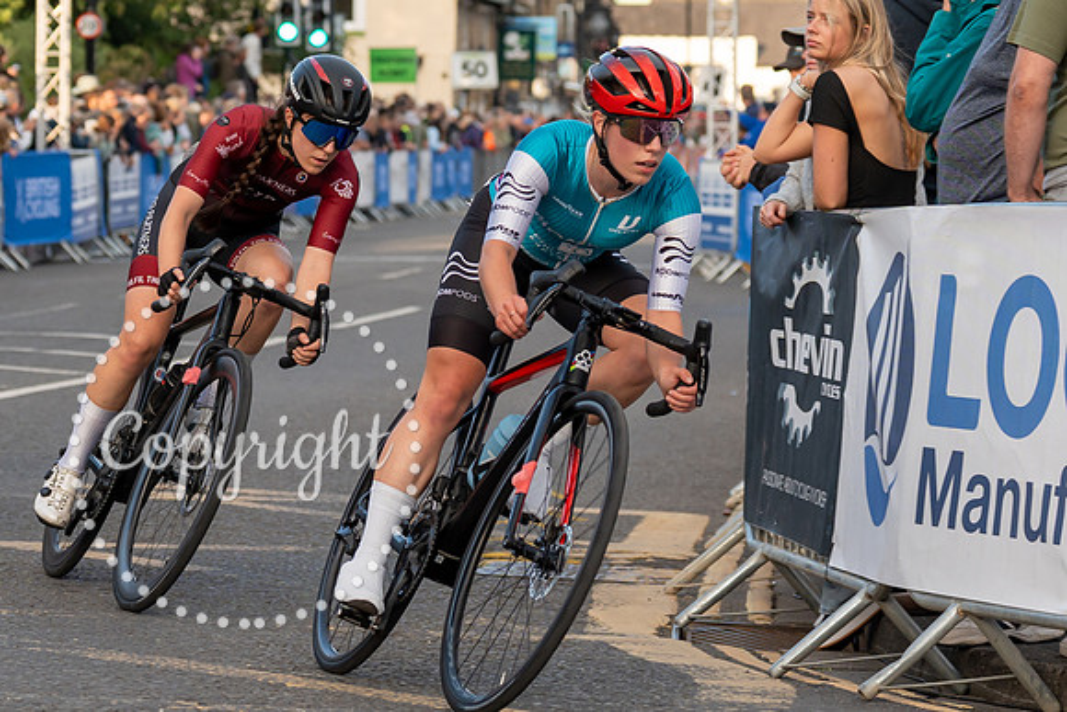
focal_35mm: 172
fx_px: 5087
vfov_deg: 8.0
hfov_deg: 11.9
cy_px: 152
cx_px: 298
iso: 250
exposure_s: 1/800
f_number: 3.5
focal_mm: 70
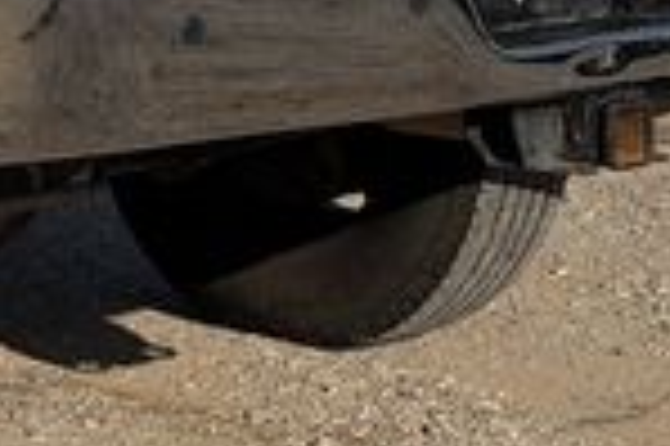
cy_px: -293
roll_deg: +1.0
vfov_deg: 6.3
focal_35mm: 215
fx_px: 3997
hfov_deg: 9.2
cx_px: -441
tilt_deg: -5.7
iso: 64
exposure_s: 1/9901
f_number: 1.78
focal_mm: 6.76
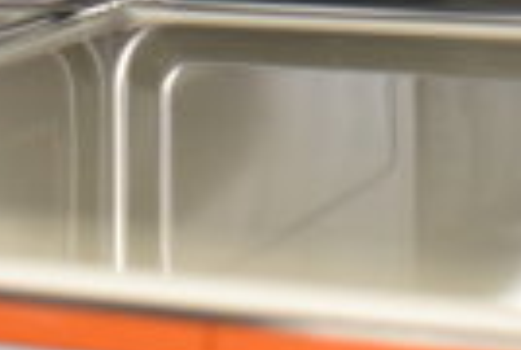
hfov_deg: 13.6
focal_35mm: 150
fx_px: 2176
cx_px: 315
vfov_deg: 8.7
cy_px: -336
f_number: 3.8
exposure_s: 1/30
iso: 720
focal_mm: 22
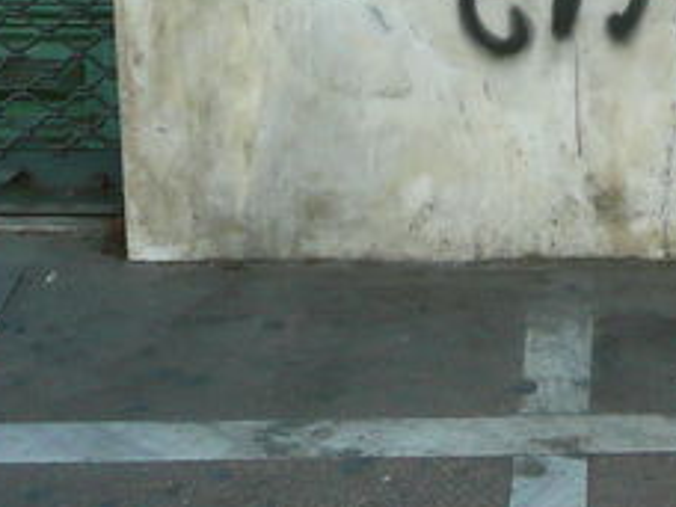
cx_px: 703
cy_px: -147
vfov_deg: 15.0
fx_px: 1836
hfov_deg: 20.1
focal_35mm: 94
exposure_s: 1/80
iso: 200
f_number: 3.6
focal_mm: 5.5
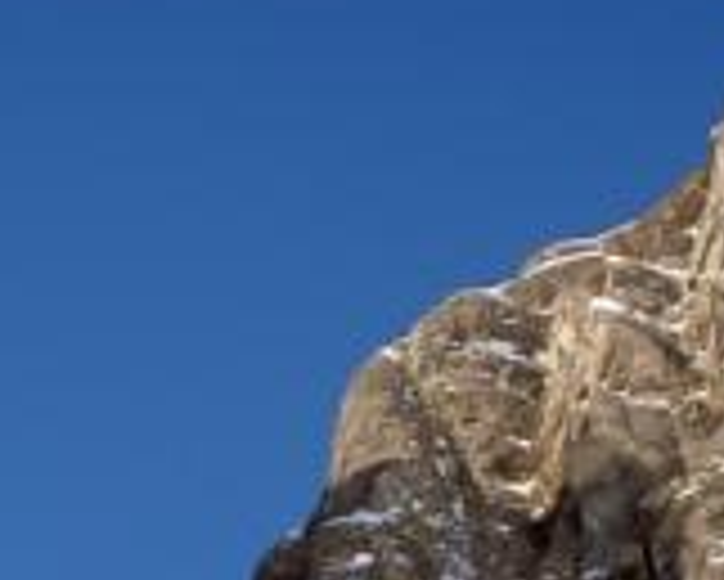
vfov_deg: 6.3
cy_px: 944
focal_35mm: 242
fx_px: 5189
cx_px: 22
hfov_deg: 7.9
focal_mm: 14.7
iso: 50
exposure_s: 1/320
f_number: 4.6
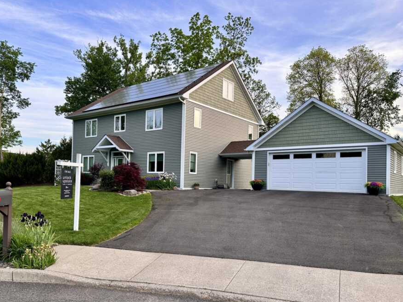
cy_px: 174
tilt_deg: +2.4
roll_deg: -1.2
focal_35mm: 28
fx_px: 326
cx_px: 180
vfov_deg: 49.5
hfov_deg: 63.3
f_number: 1.78
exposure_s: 1/508
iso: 80
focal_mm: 6.86
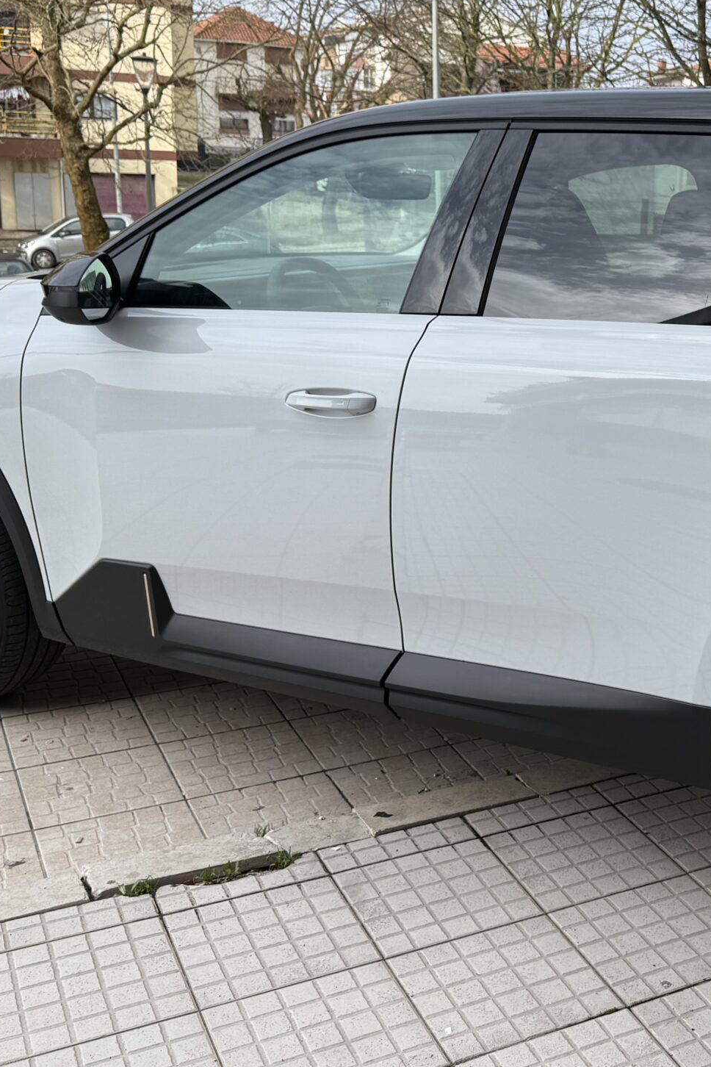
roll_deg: -3.2
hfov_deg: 29.1
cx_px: 662
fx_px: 1303
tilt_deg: -14.6
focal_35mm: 44
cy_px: 486
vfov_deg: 44.5
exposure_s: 1/2169
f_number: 1.78
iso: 80
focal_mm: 6.76
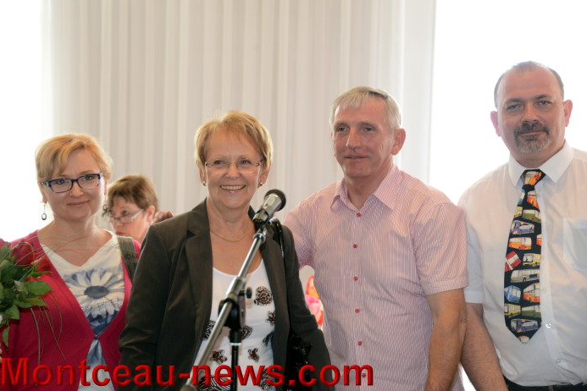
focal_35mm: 93
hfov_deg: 21.9
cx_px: 294
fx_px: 1516
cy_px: 195
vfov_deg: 14.7
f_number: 5.6
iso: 1800
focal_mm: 92
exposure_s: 1/100
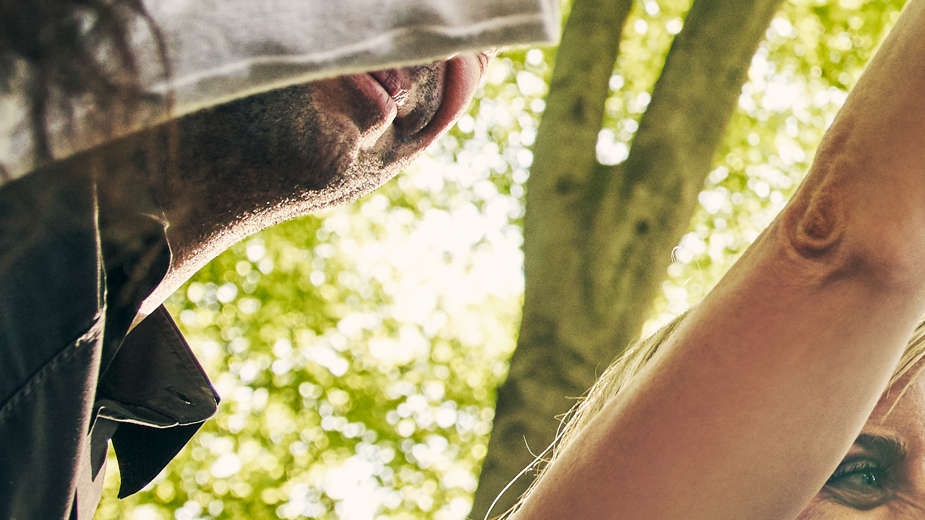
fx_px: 2649
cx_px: 1584
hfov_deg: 16.9
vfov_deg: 10.8
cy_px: -272
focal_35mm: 108
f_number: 4
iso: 320
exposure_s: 1/100
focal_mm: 24
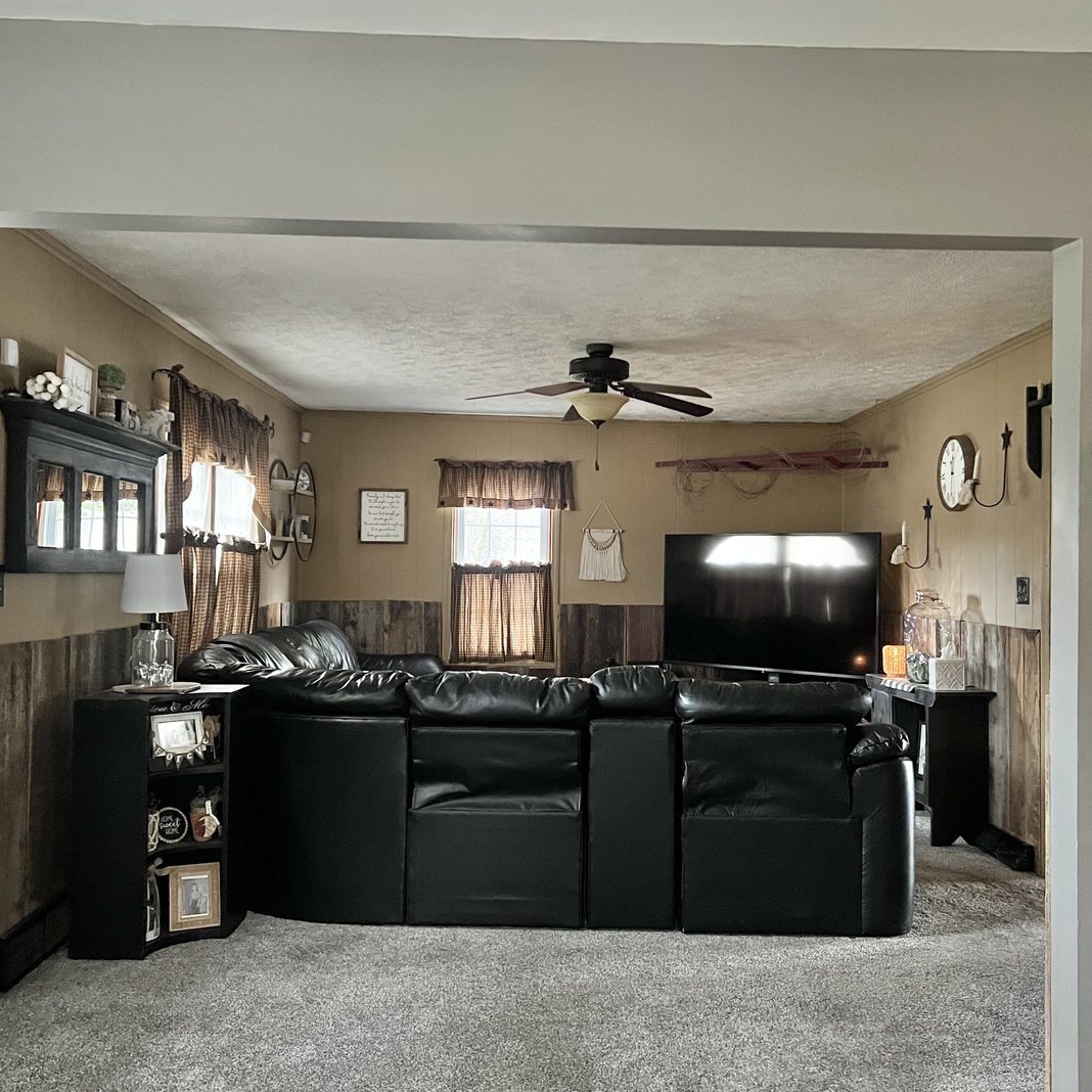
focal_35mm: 31
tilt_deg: +1.2
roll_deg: -0.5
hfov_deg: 52.5
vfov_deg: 52.5
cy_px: 546
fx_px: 1106
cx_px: 584
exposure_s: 1/30
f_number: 1.5
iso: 800
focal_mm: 5.7
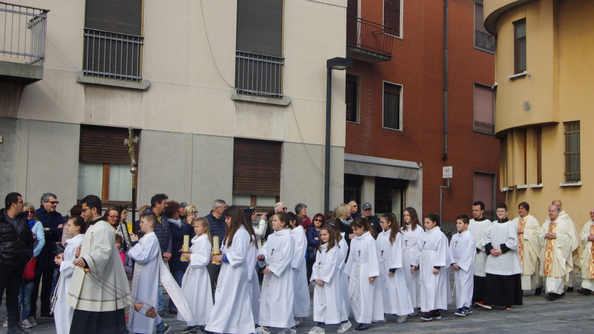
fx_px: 803
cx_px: 372
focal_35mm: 51
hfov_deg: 40.3
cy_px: 154
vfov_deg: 23.5
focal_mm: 24
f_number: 11
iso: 200
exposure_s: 1/125
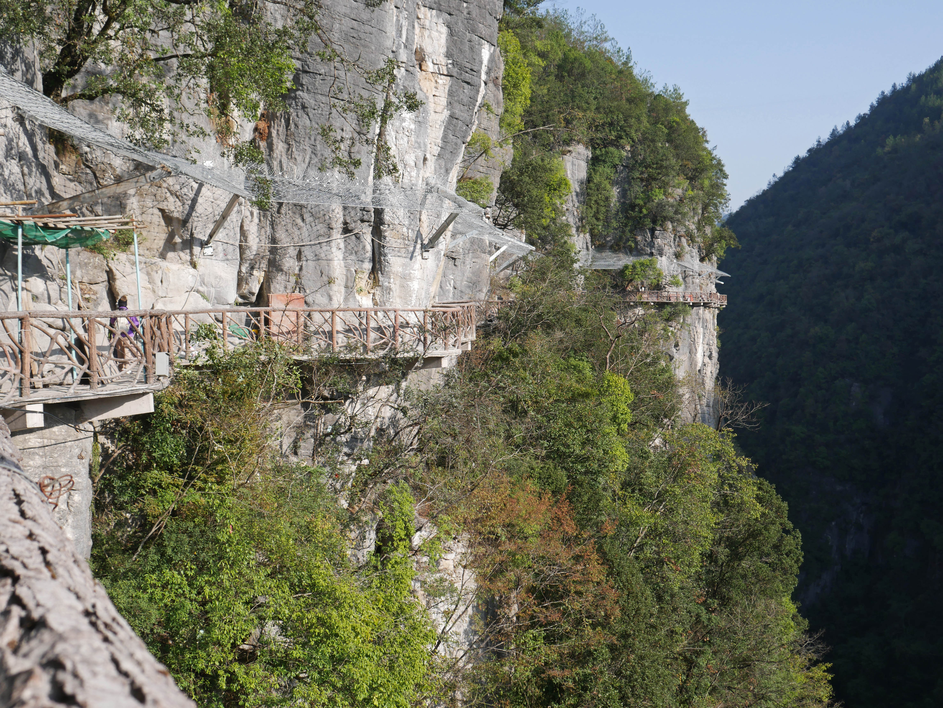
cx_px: 472
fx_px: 1145
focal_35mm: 42
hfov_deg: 44.8
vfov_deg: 34.4
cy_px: 354
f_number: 8
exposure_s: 1/250
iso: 200
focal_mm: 21
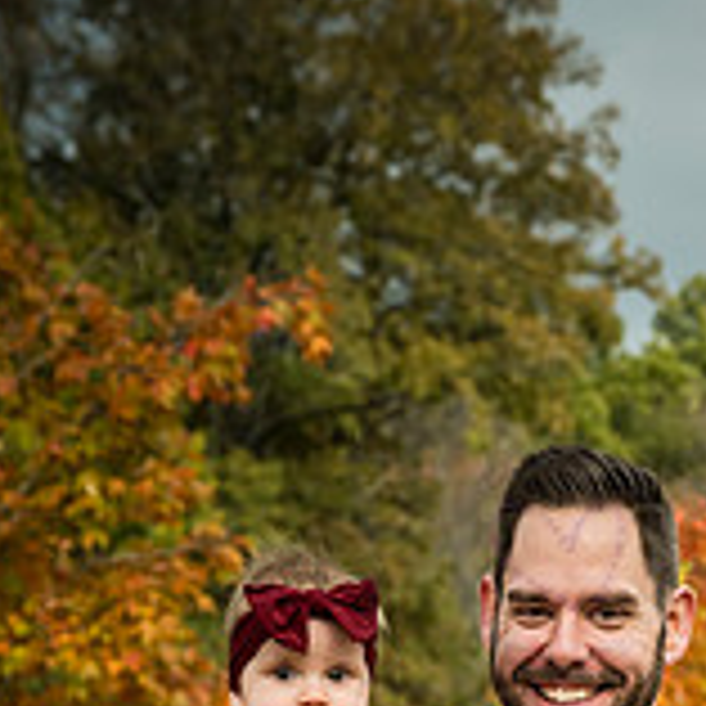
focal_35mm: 146
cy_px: 958
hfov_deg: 11.9
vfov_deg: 11.6
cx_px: 576
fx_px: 3369
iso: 400
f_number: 5.6
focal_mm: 60
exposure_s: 1/500
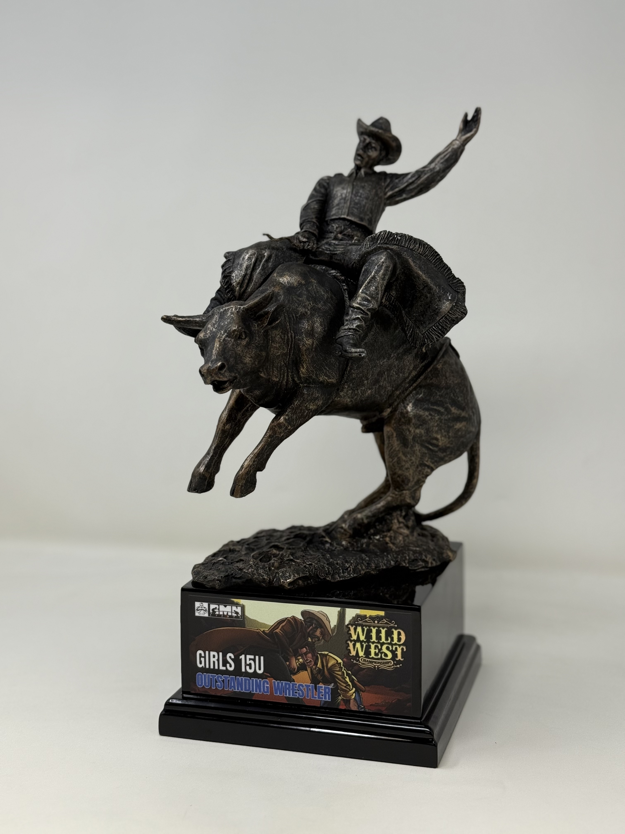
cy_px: 417
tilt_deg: -9.7
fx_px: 1156
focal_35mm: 48
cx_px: 312
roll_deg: +1.0
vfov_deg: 39.7
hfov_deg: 30.3
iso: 64
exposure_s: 1/249
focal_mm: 6.76
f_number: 1.78
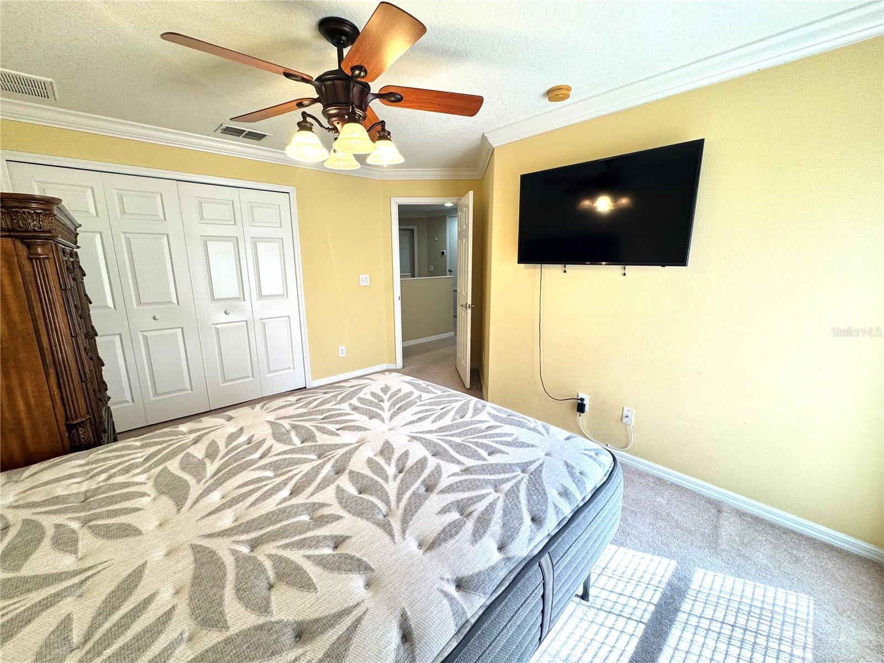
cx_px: 442
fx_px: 358
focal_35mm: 14
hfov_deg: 102.1
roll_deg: +1.2
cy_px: 332
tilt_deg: -12.1
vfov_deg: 85.7
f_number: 2.2
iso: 100
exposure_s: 1/120
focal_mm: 2.22
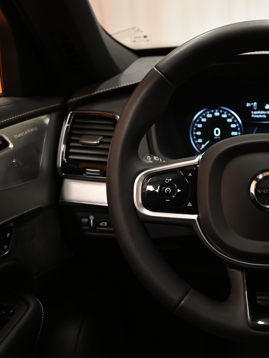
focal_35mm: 42
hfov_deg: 31.5
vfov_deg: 44.4
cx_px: 269
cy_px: 179
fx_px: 439
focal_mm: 19.5
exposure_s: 1/30
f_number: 3.8
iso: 720
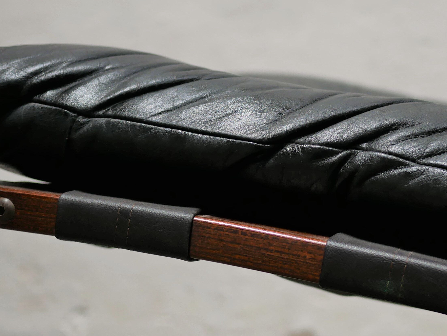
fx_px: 1072
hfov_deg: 23.4
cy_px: 104
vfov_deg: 17.7
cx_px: 325
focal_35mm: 83
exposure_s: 1/60
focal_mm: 20
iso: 200
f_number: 1.7
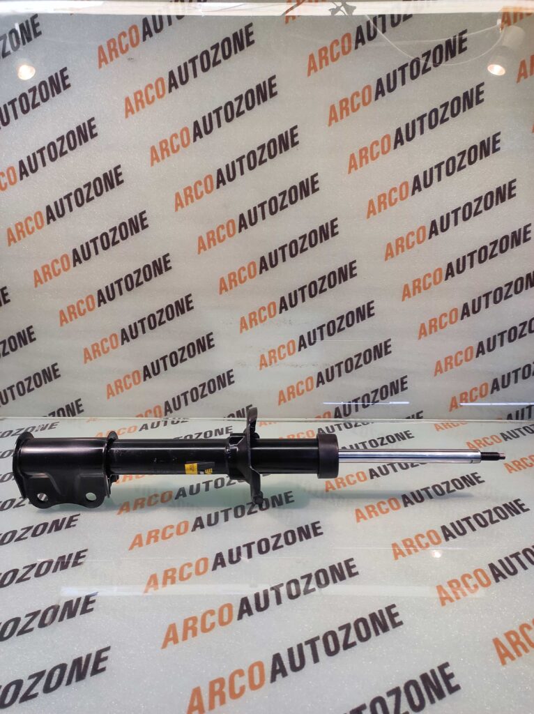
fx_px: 350
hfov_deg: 74.6
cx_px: 267
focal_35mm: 17
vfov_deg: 91.1
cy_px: 357
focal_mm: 4.74
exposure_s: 1/33
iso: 117
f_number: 1.79
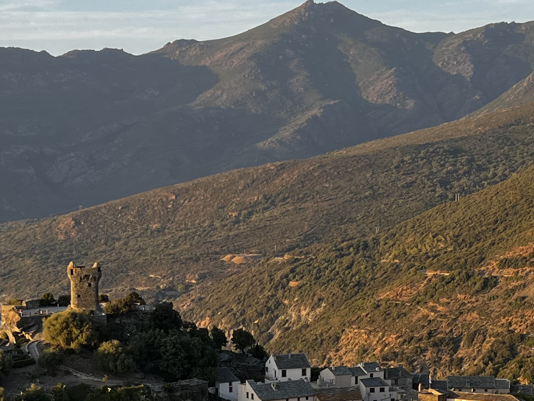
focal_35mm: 90
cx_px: 198
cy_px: 364
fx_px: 1388
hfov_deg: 21.7
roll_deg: +0.8
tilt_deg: -7.5
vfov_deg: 16.2
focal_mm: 5.7
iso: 50
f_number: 1.5
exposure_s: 1/940
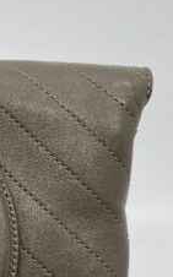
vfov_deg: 16.5
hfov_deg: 9.9
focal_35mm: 125
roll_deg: +0.7
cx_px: -139
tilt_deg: -28.7
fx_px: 944
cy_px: 259
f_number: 1.5
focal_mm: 5.7
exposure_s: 1/106
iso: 32
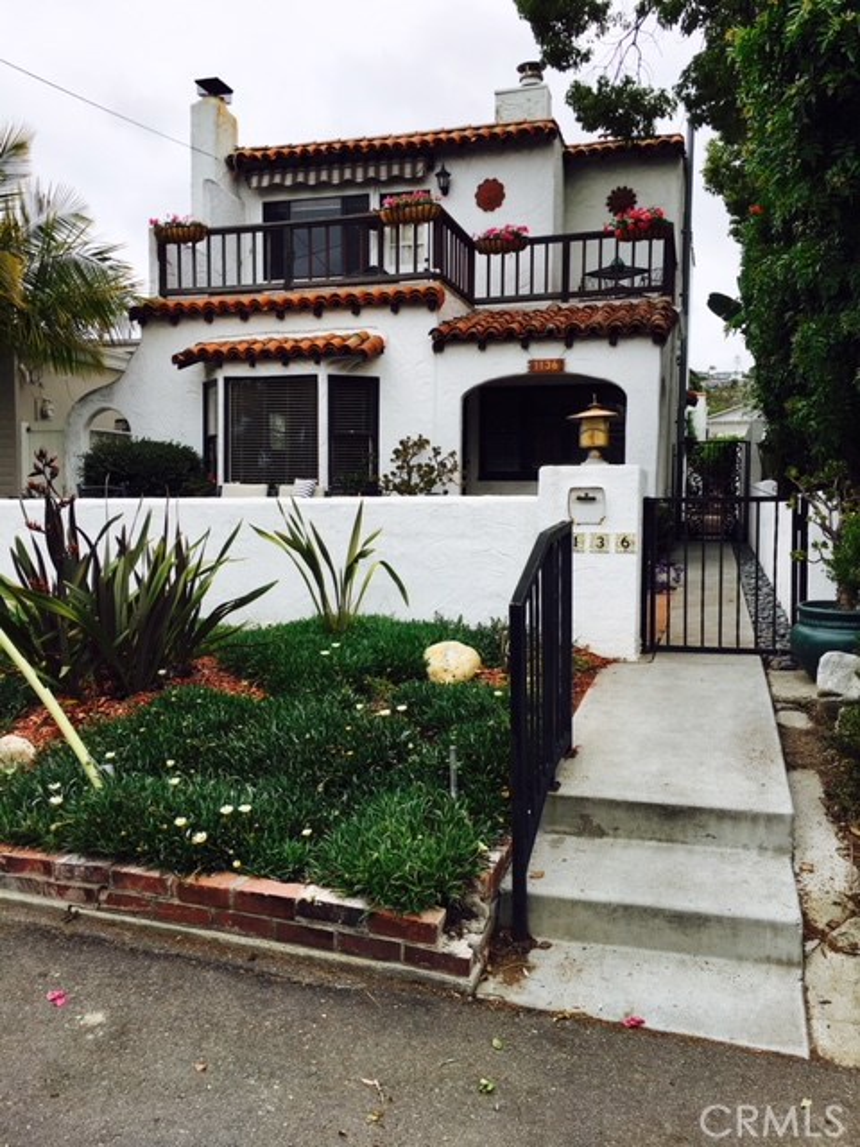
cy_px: 574
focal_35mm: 29
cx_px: 430
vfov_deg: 61.7
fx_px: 961
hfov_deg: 48.2
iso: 25
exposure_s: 1/1709
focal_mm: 4.15
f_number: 2.2
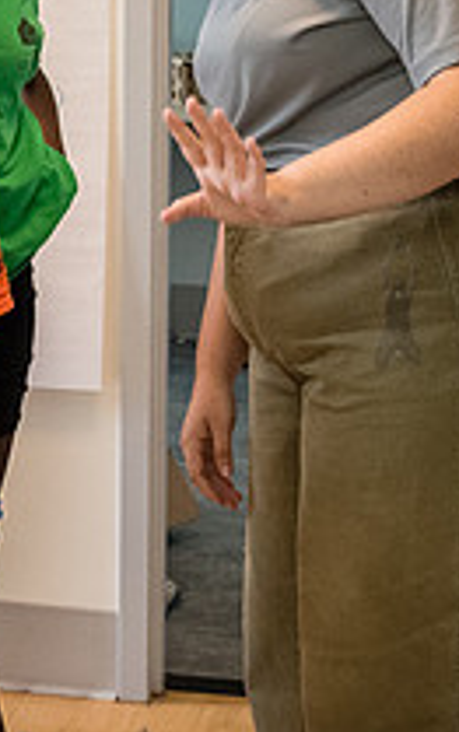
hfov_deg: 10.2
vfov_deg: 16.3
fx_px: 2537
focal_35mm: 127
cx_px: -91
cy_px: 122
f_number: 4.5
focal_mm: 34
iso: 3200
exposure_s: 1/400
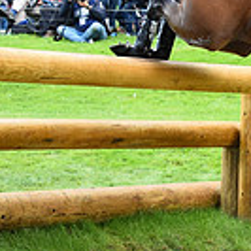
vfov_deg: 9.8
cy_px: 160
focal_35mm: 178
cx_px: 468
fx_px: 1460
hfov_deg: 9.3
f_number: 4.2
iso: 2500
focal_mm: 48
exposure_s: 1/1600
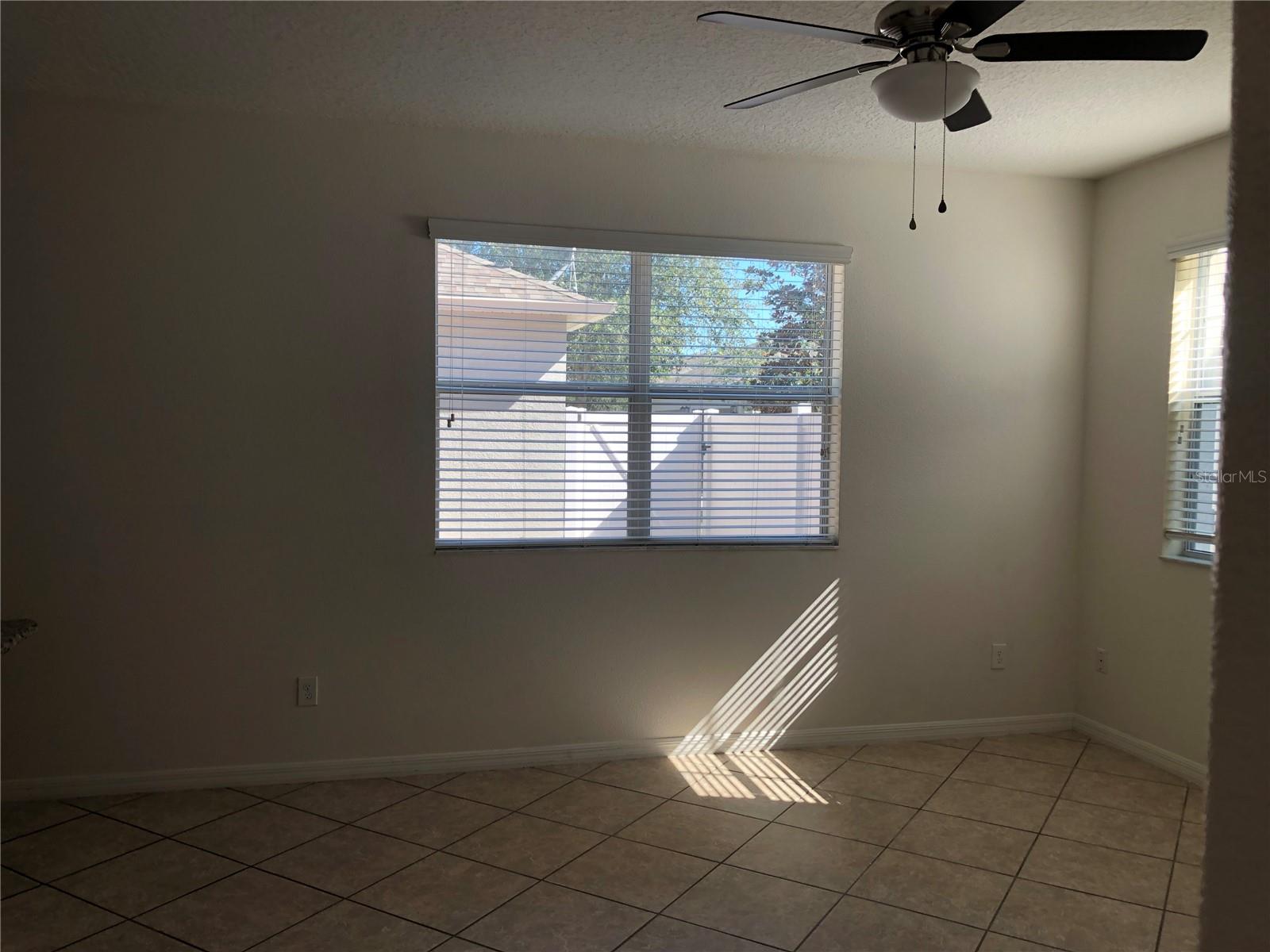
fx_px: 1027
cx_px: 635
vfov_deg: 49.7
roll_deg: -0.6
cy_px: 476
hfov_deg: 63.4
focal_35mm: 28
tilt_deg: -4.0
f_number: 1.8
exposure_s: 1/120
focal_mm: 3.99
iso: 25
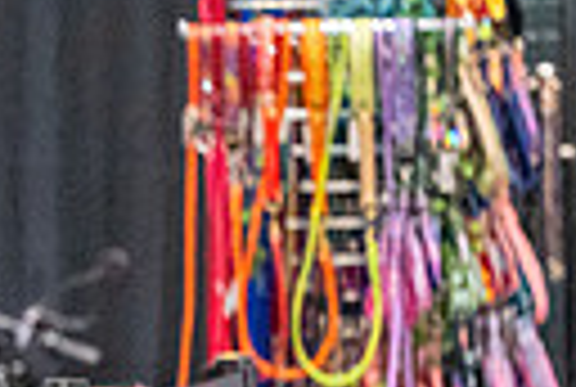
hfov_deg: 2.3
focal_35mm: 903
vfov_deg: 1.5
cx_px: -418
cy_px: 403
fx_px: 14482
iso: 10000
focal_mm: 200
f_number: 2.8
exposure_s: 1/250
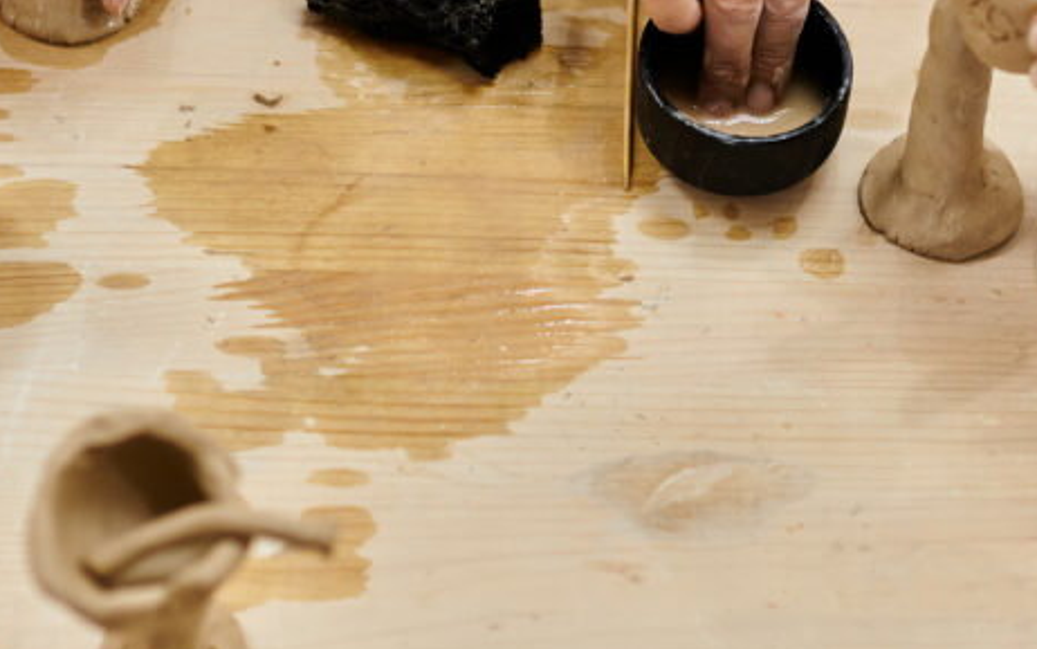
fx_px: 2233
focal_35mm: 79
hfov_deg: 26.1
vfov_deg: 16.3
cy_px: 64
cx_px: 552
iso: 800
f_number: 2.2
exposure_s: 1/160
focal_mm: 35
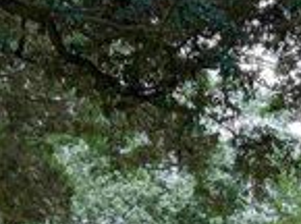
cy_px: 362
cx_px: 270
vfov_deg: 15.9
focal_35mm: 83
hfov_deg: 23.0
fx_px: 720
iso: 125
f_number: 1.78
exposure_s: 1/243
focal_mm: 6.76
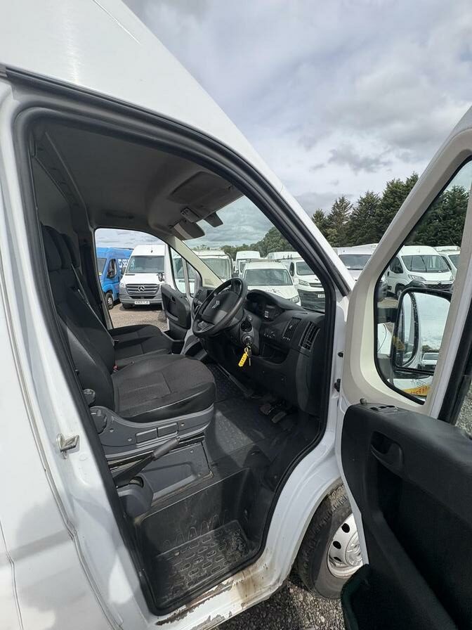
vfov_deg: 102.1
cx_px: 236
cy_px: 315
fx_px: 255
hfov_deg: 85.7
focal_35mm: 14
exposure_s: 1/1256
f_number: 2.2
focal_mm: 2.22
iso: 64
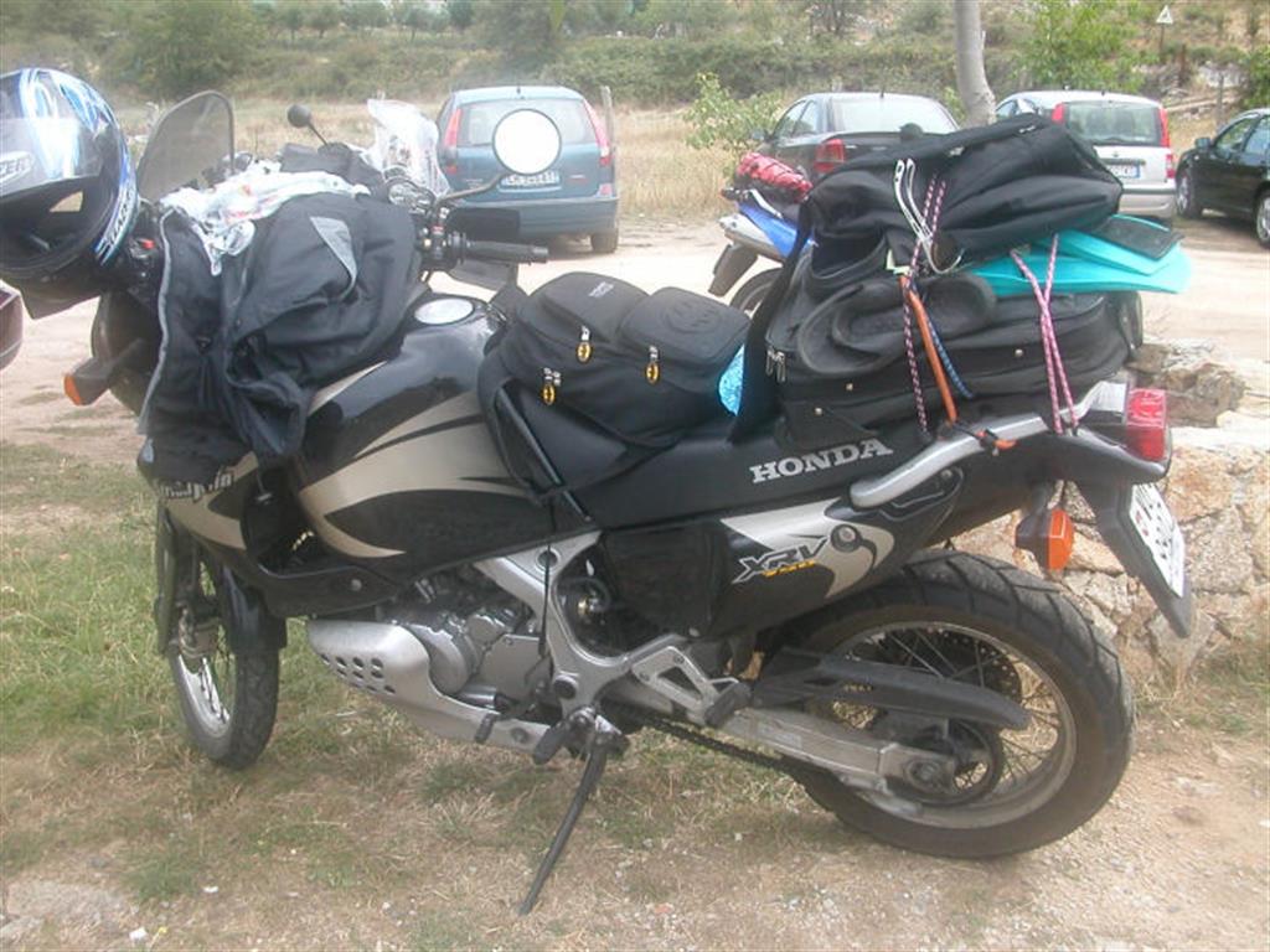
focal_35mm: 37
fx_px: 1357
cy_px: 476
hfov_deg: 50.1
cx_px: 635
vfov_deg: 38.7
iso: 100
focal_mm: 5.6
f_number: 2.7
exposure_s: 1/223
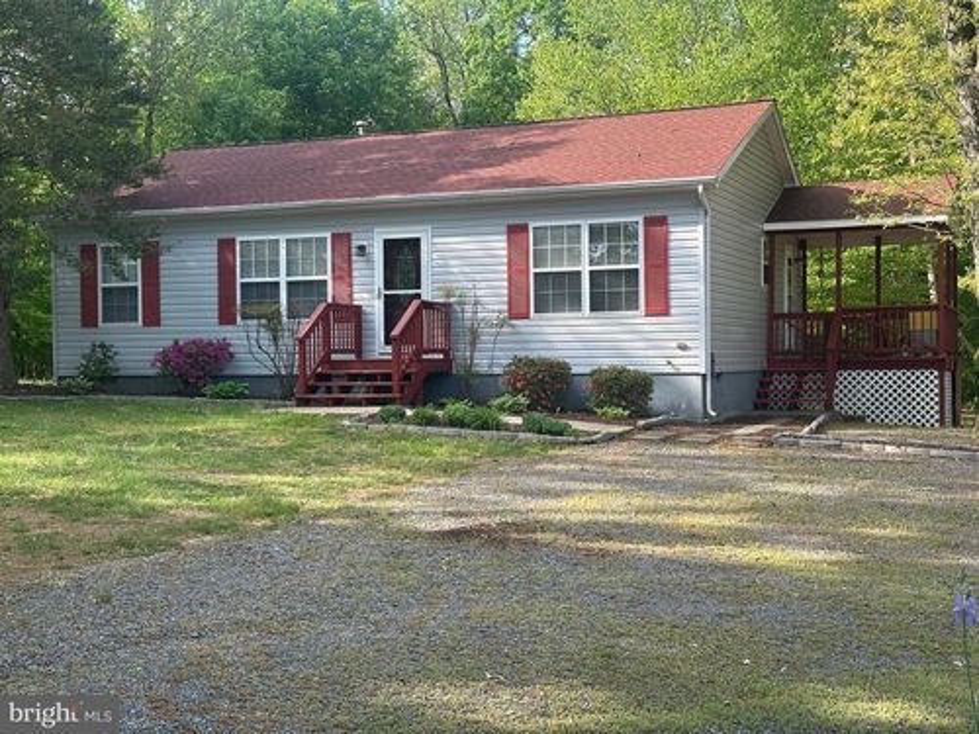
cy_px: 367
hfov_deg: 39.7
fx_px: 1358
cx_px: 490
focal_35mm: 48
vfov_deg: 30.3
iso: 64
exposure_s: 1/767
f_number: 1.78
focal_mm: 6.86
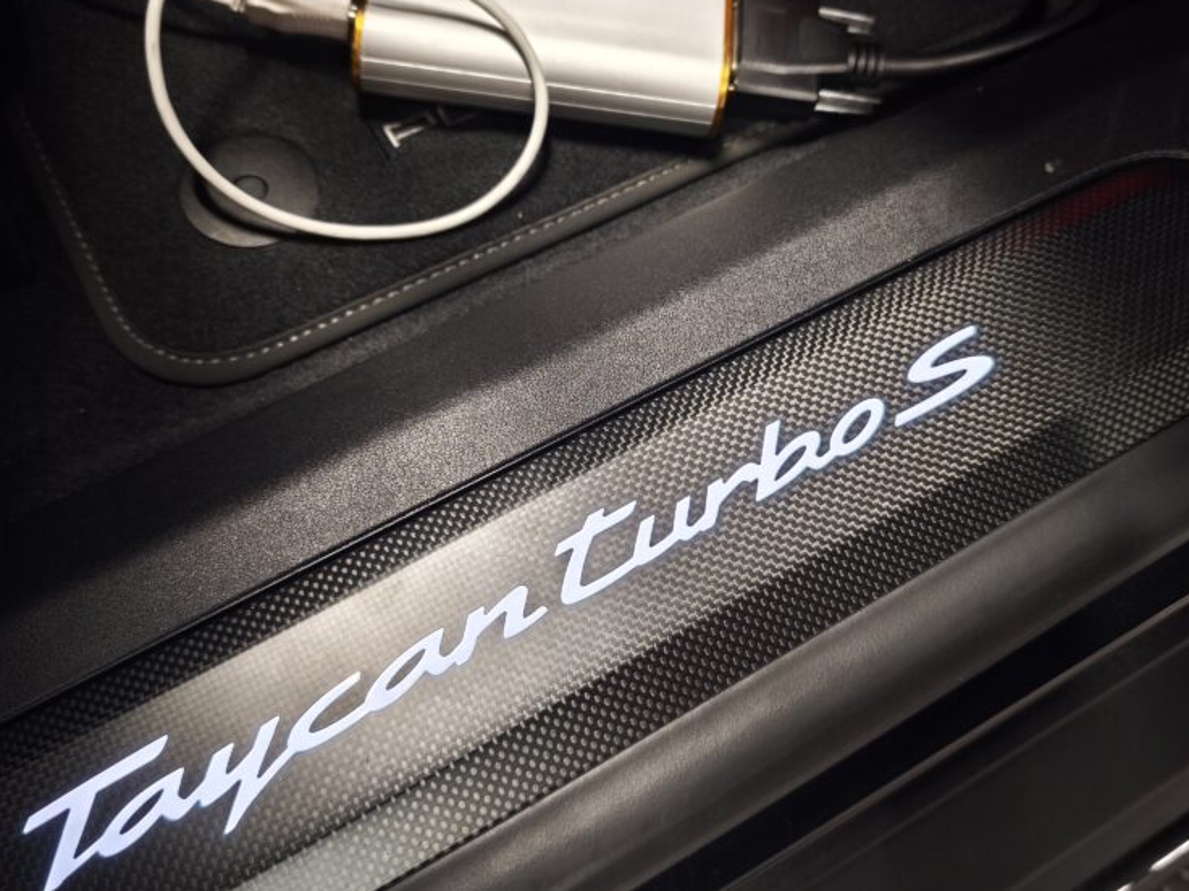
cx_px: 559
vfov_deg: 44.1
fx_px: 1099
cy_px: 421
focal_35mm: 32
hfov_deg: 56.8
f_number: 1.6
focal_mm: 6.57
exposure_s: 1/25
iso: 1250
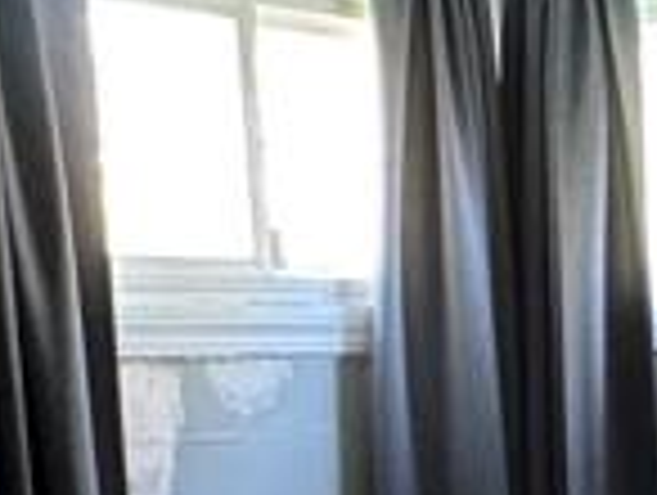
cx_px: 796
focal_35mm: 98
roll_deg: +0.3
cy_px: 810
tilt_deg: -14.7
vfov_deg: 13.9
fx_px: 1863
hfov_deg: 18.9
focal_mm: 2.22
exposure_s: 1/60
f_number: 2.2
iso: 500
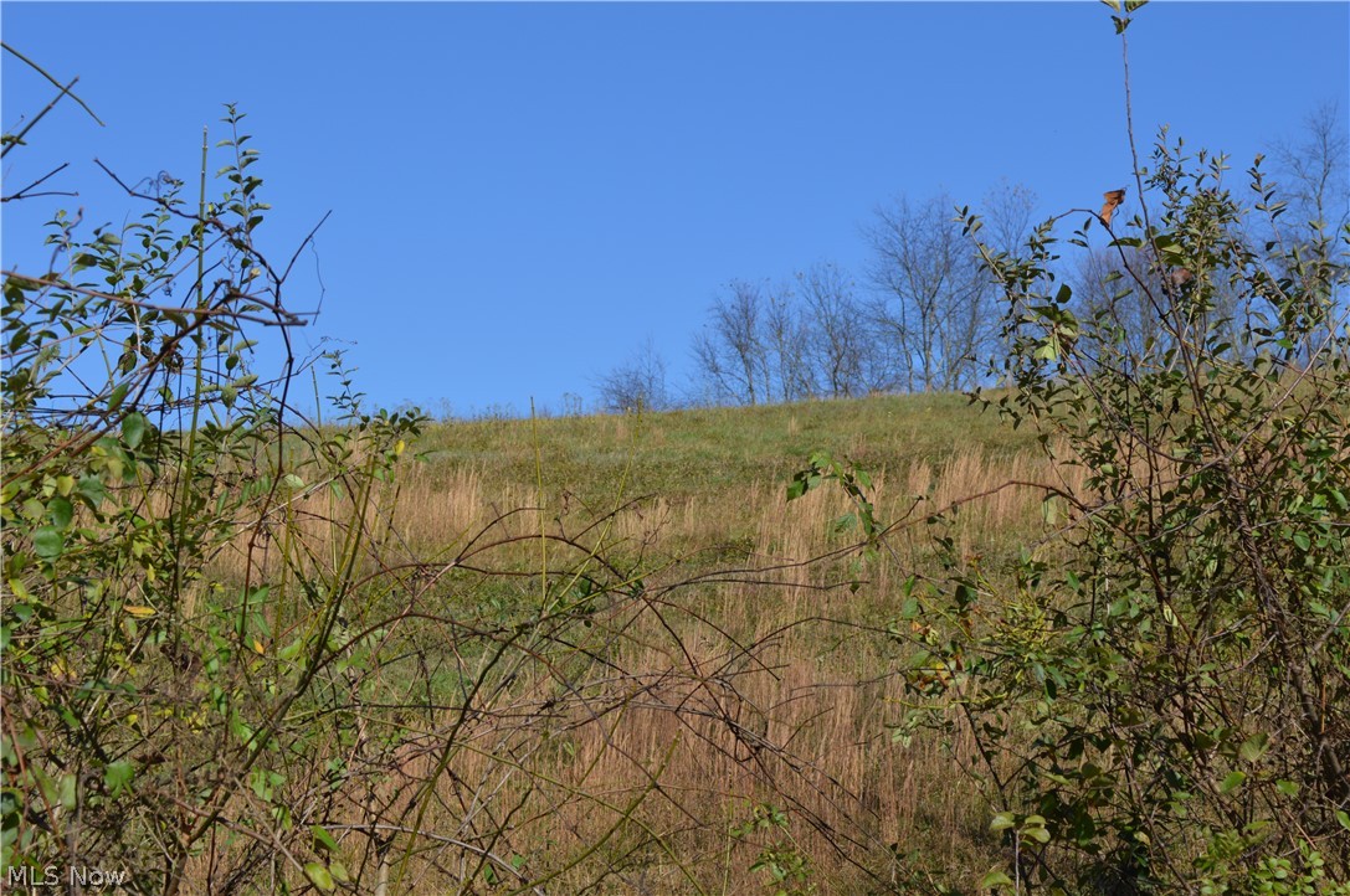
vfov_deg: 16.5
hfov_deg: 24.6
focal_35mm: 82
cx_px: 675
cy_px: 448
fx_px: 3090
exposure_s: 1/320
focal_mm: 55
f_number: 9
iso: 100
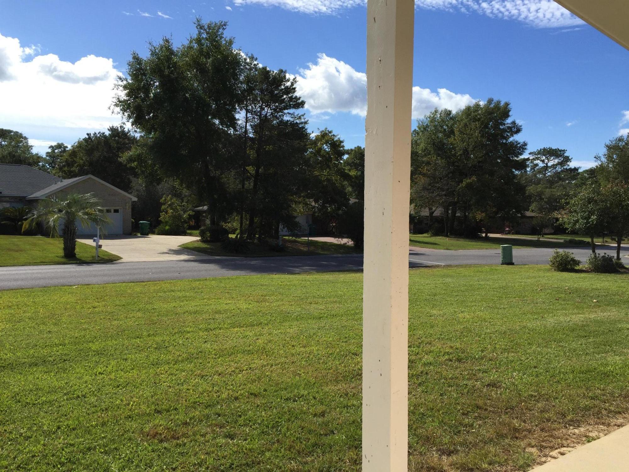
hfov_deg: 61.7
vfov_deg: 48.2
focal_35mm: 29
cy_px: 236
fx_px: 527
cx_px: 314
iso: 32
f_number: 2.2
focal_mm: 4.15
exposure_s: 1/2083
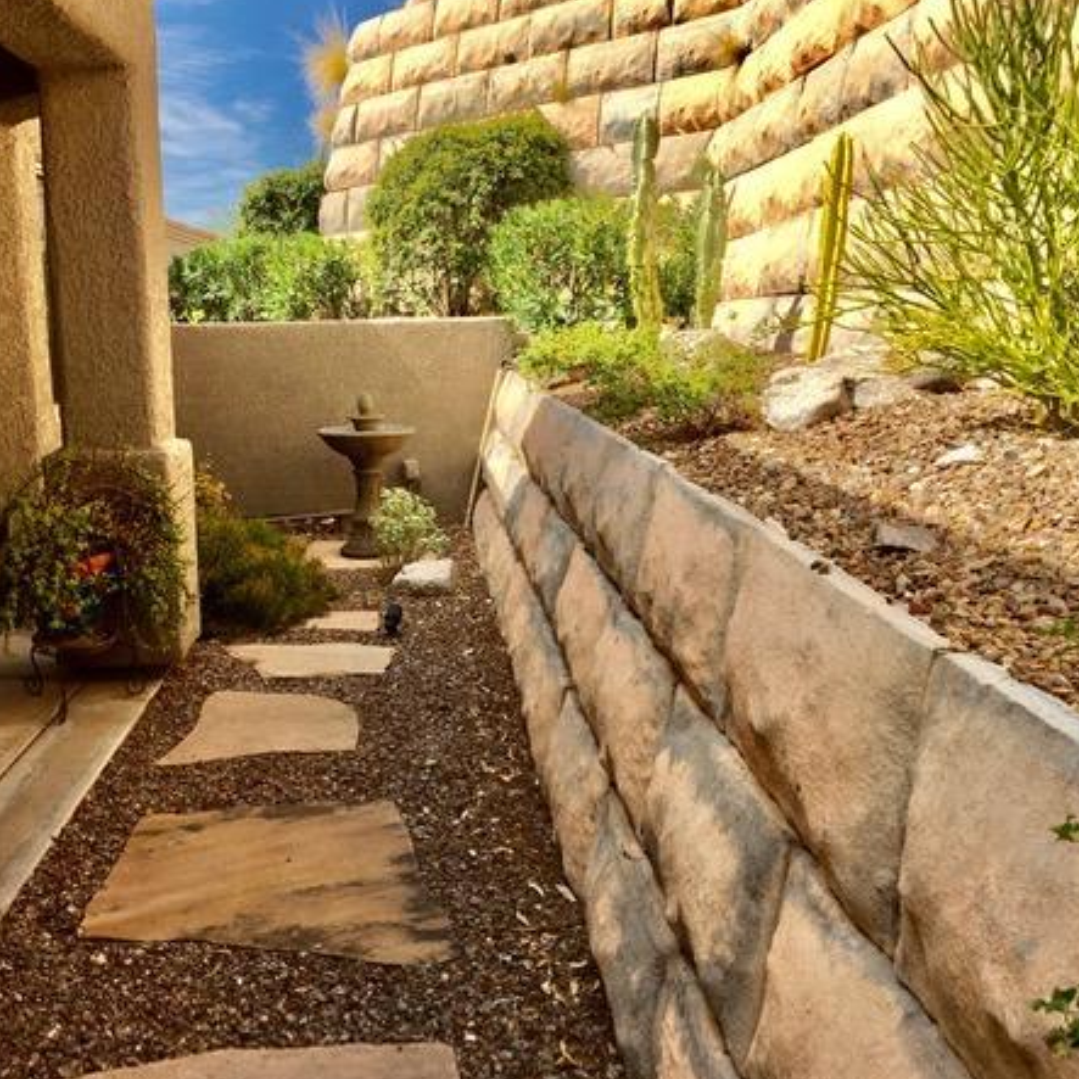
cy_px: 511
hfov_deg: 44.3
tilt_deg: -8.8
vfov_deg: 44.9
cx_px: 363
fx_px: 1305
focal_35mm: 37
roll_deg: +1.8
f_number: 2.2
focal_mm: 4.15
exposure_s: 1/1479
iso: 25
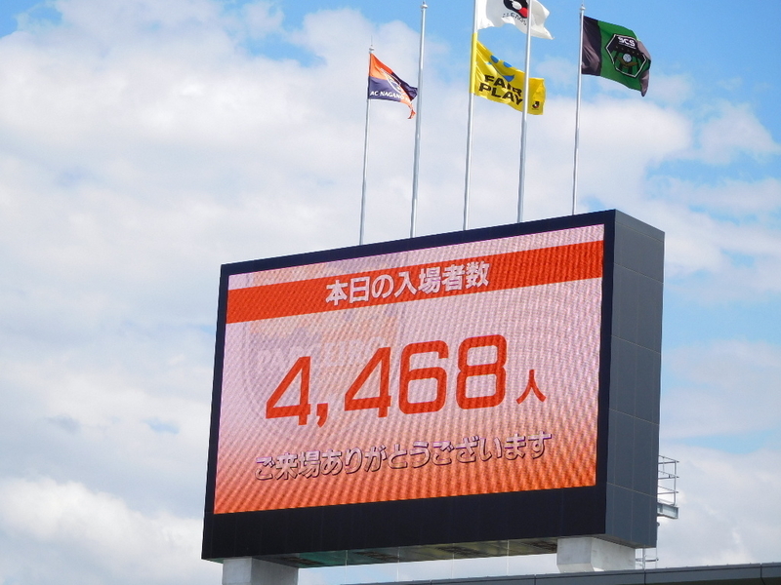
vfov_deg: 11.9
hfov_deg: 15.8
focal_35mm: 125
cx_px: 390
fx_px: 2820
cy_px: 292
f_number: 5
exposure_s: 1/640
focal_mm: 22.3
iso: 125
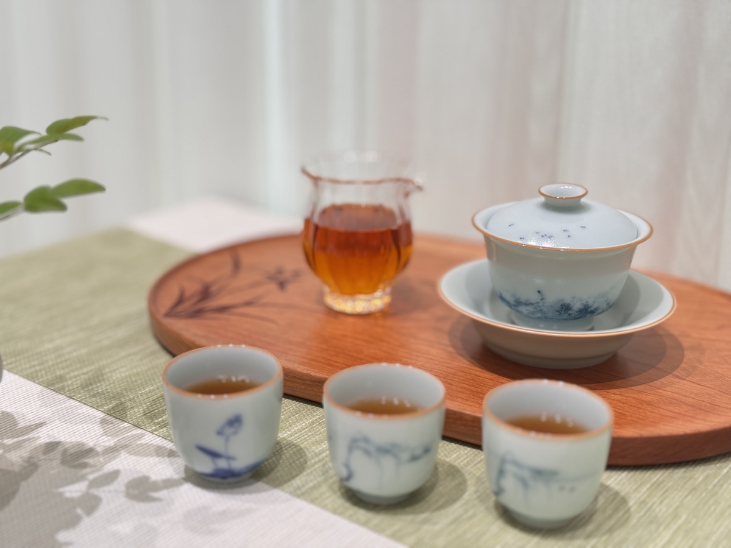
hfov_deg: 39.7
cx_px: 366
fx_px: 1014
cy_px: 274
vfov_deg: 30.3
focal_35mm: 48
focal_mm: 6.76
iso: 160
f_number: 1.78
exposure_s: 1/54
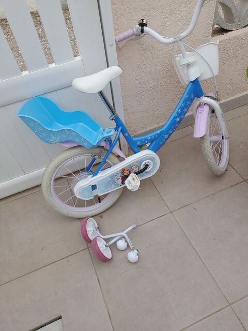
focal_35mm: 25
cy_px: 166
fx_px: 239
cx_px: 124
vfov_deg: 69.4
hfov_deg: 54.9
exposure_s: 1/119
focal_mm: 4.6
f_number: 2
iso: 20
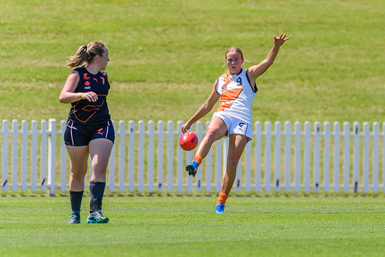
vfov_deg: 1.4
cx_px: 271
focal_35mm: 983
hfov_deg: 2.1
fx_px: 10510
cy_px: 133
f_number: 7.1
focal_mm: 600
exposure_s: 1/2000
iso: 800
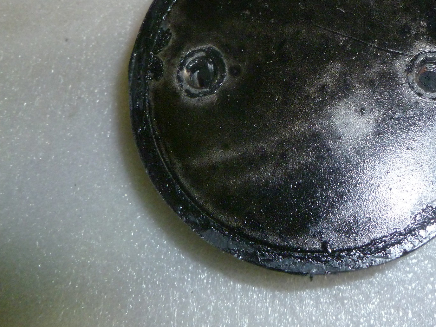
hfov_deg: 42.1
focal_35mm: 44
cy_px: 88
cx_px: 308
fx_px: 554
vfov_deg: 32.3
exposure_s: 1/30
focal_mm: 5
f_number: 3.3
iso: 250
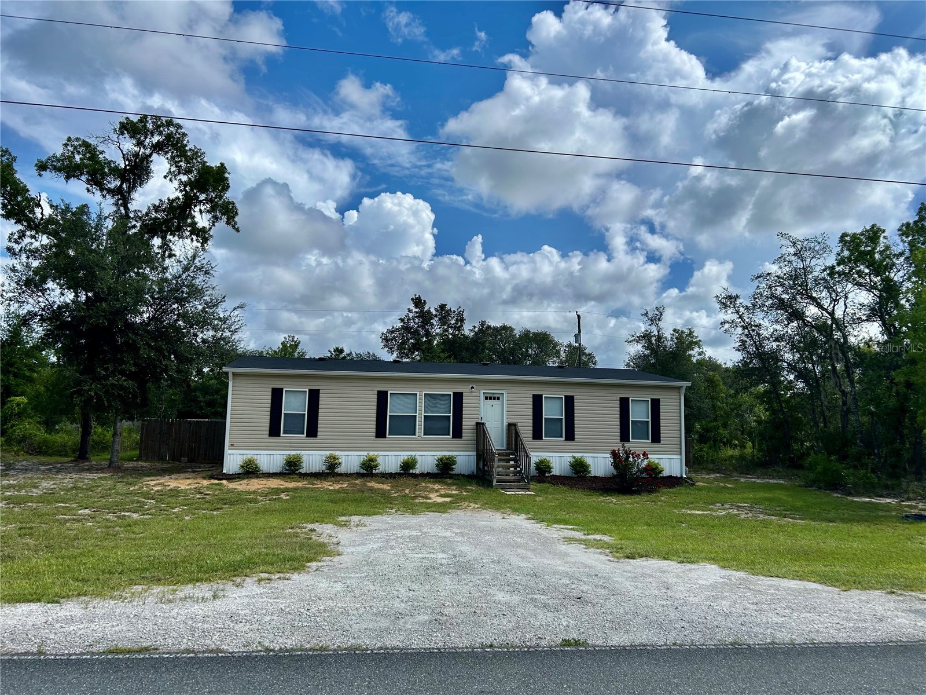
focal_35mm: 26
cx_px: 463
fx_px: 696
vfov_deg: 53.1
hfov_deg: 67.3
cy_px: 348
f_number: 1.5
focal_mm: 5.7
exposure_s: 1/8000
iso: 50
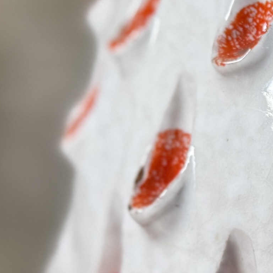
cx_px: 472
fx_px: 732
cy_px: 132
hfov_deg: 17.6
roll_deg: -0.7
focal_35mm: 82
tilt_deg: -9.9
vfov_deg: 21.1
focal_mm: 6.76
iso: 80
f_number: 1.78
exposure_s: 1/303
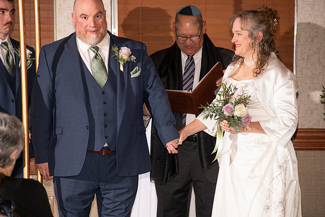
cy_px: 108
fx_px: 2709
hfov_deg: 6.9
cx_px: 162
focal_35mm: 300
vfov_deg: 4.6
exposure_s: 1/160
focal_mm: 300
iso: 1000
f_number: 7.1
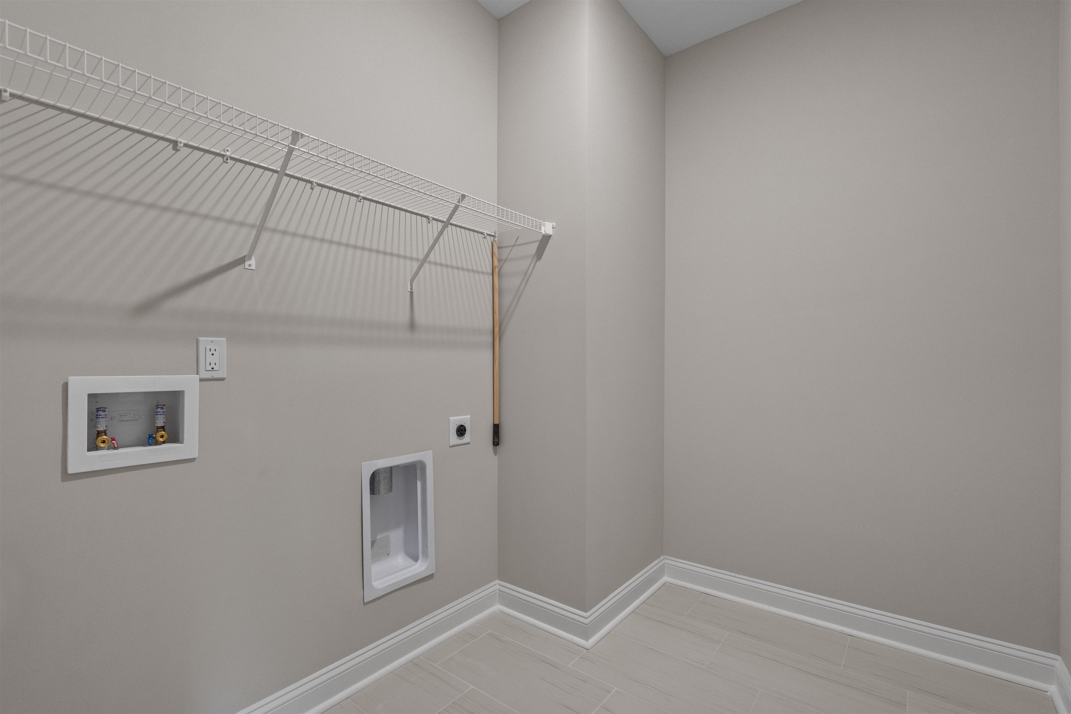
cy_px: 357
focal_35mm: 16
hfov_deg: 96.7
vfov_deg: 73.7
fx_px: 476
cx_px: 536
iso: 1250
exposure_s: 1/15
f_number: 8
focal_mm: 16
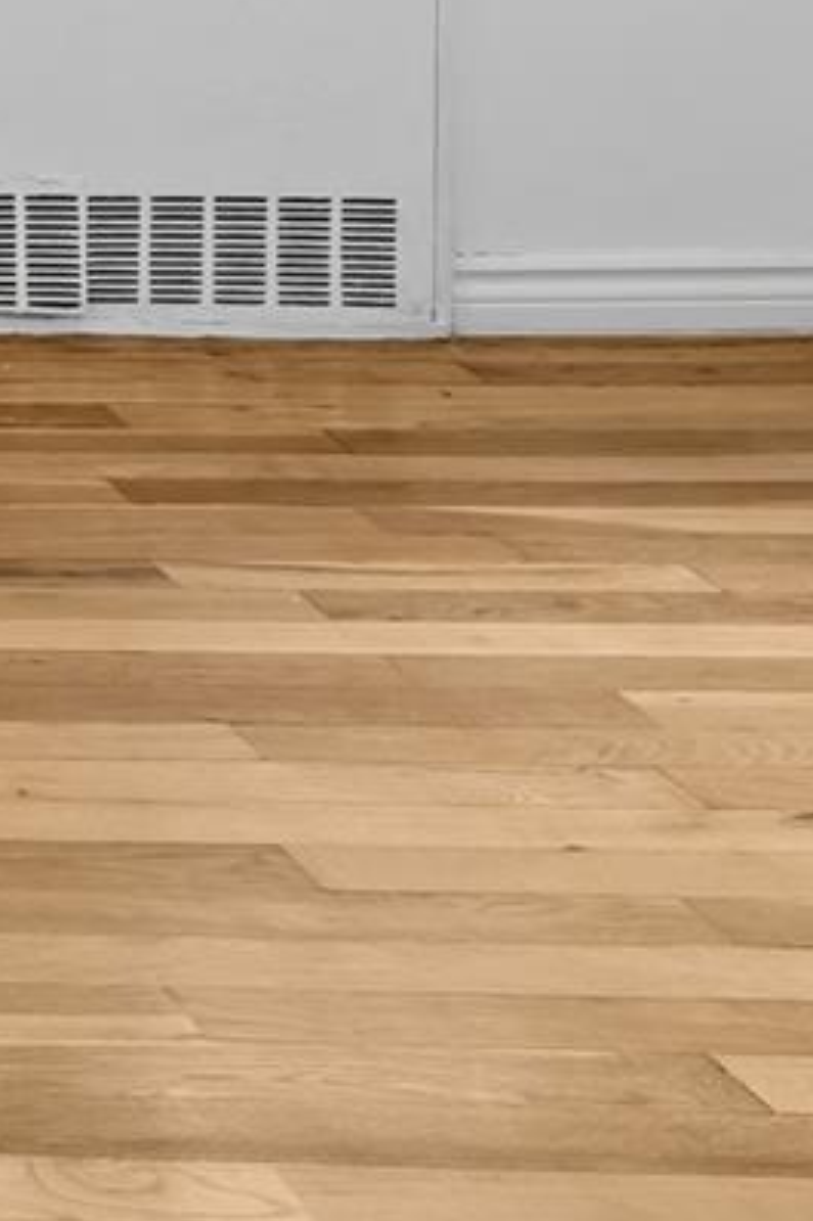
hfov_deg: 12.4
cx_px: -1390
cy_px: -729
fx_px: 2441
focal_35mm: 72
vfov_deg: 22.0
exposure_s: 1/6
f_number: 9
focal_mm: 14
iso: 250
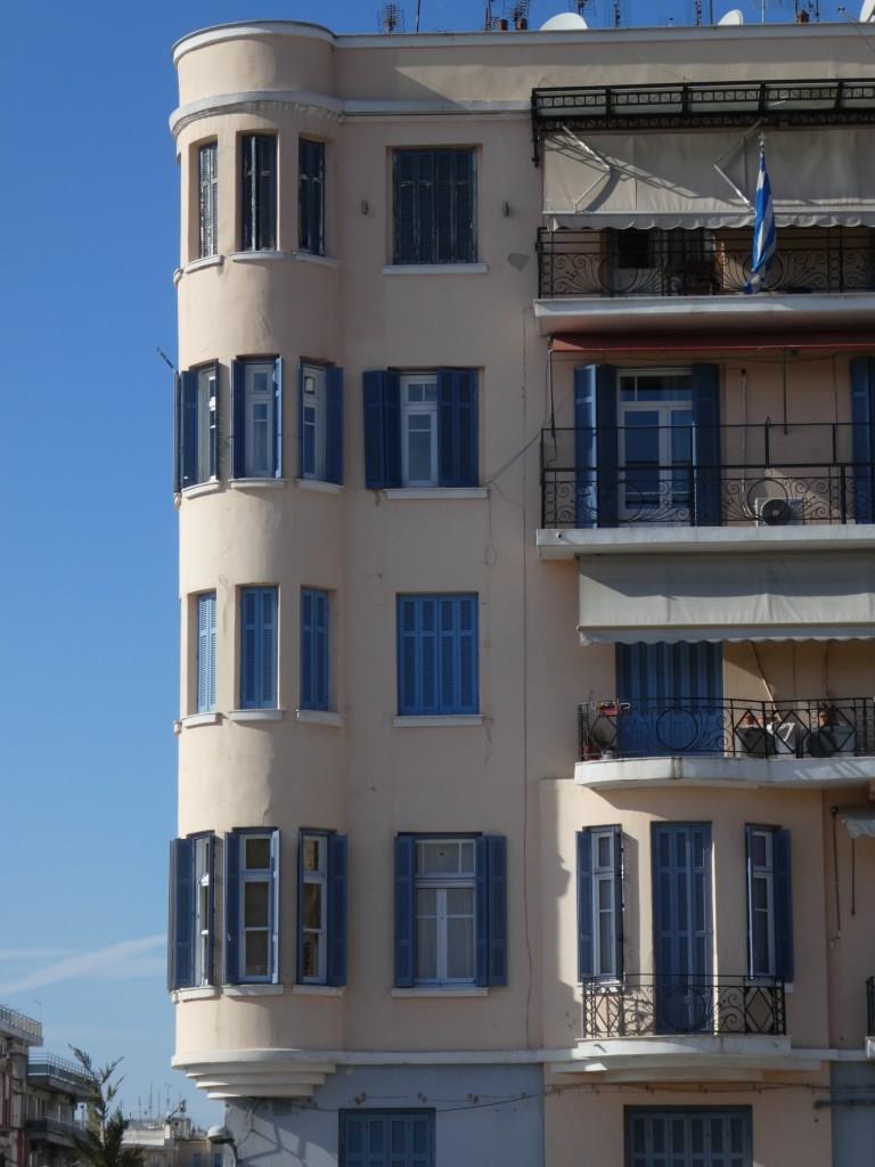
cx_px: 438
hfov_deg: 15.1
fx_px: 3303
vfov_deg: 20.0
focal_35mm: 98
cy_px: 584
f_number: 5
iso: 80
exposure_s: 1/640
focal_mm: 17.5
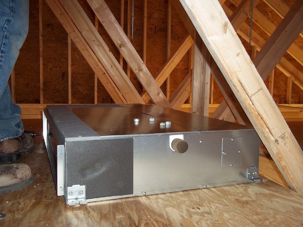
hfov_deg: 51.4
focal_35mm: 36
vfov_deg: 39.7
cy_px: 114
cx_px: 152
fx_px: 315
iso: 160
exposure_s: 1/30
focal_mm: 6.5
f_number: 3.1
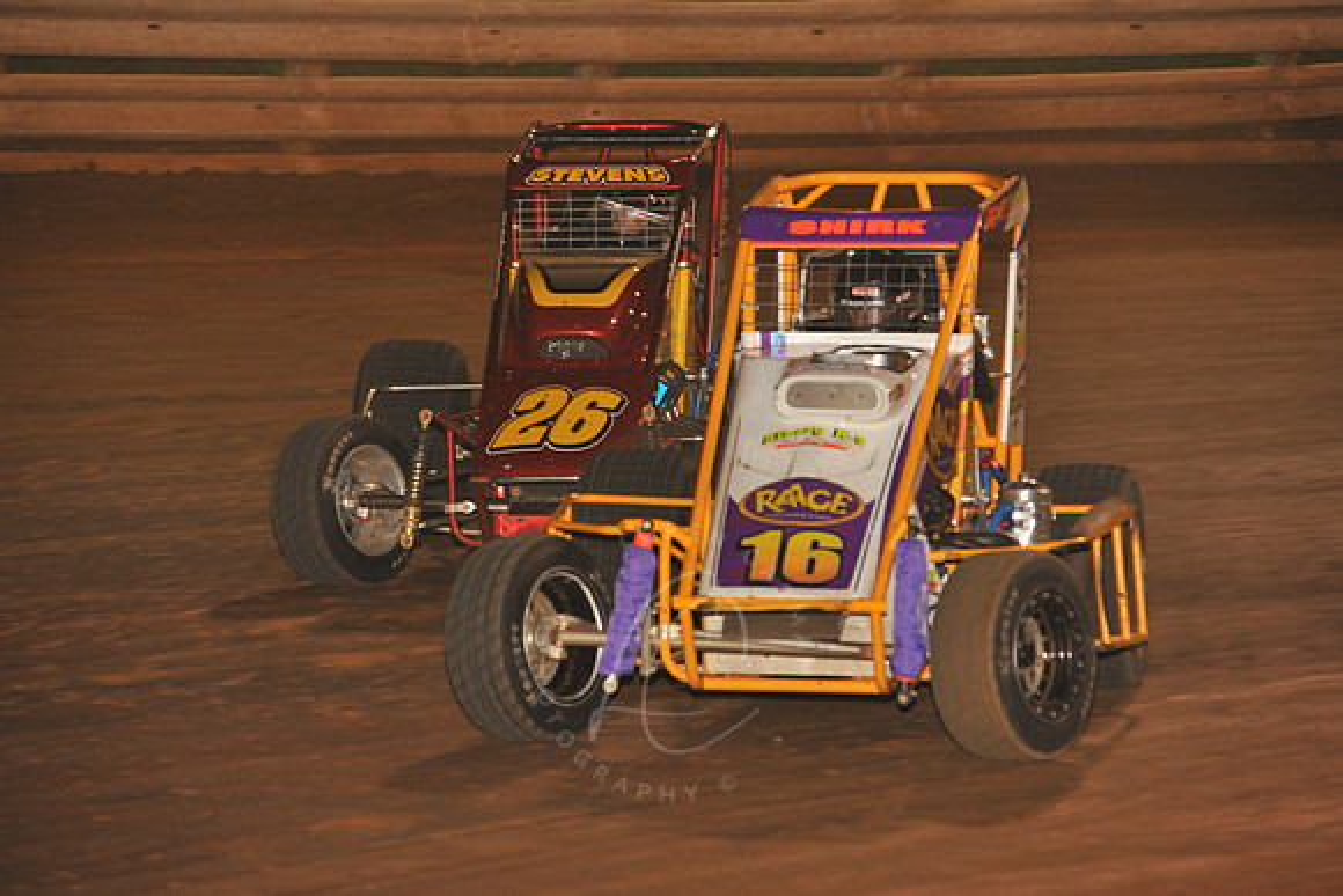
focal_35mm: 200
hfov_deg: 10.3
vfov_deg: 6.9
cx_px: 672
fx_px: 7463
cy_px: 448
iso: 1000
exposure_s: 1/250
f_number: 6.3
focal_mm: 200
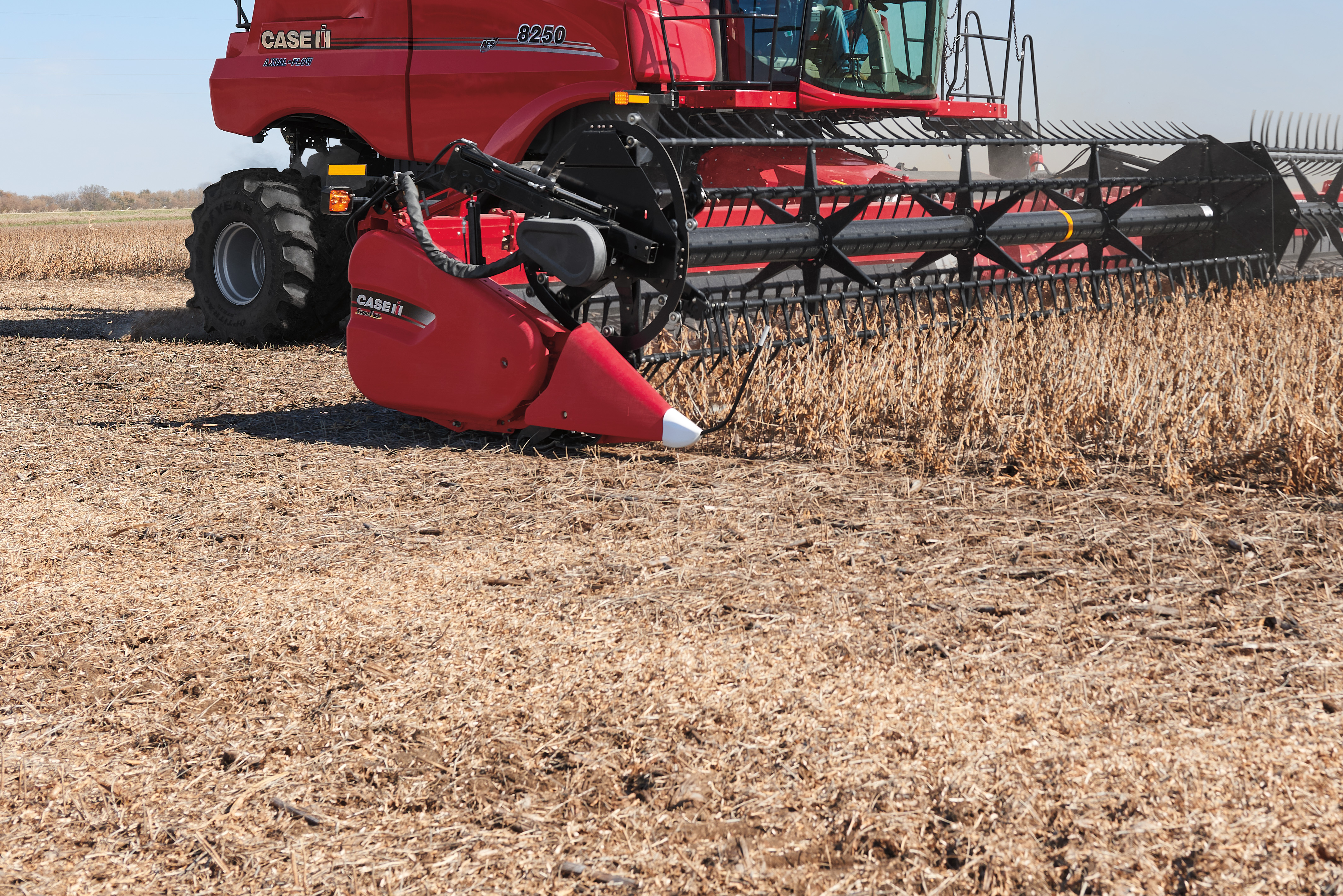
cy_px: 226
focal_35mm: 58
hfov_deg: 34.1
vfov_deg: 23.2
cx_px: 922
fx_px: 2164
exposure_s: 1/250
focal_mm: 34
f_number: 8
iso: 100
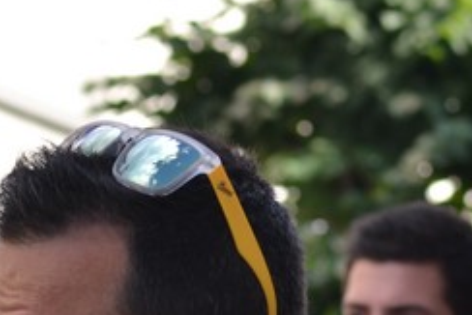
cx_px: -8
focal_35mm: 315
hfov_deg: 6.5
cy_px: 403
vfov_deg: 4.4
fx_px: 4132
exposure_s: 1/250
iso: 100
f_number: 4.5
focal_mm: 50
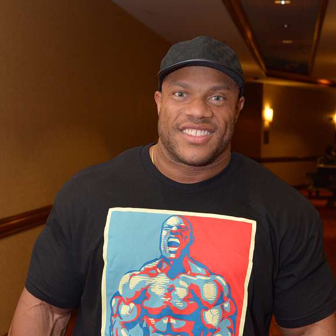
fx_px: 868
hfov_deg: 21.9
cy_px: 278
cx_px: 172
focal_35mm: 79
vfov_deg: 21.6
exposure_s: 1/60
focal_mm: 50
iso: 2000
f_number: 9
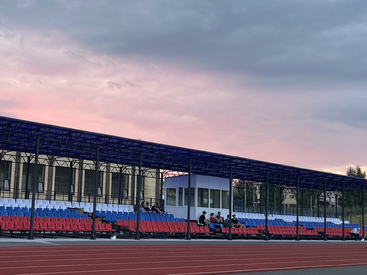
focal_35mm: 58
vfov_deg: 25.2
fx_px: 615
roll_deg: -3.4
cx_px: 71
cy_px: 117
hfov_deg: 32.3
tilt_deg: +7.3
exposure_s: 1/121
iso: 100
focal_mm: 5.7
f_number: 1.5
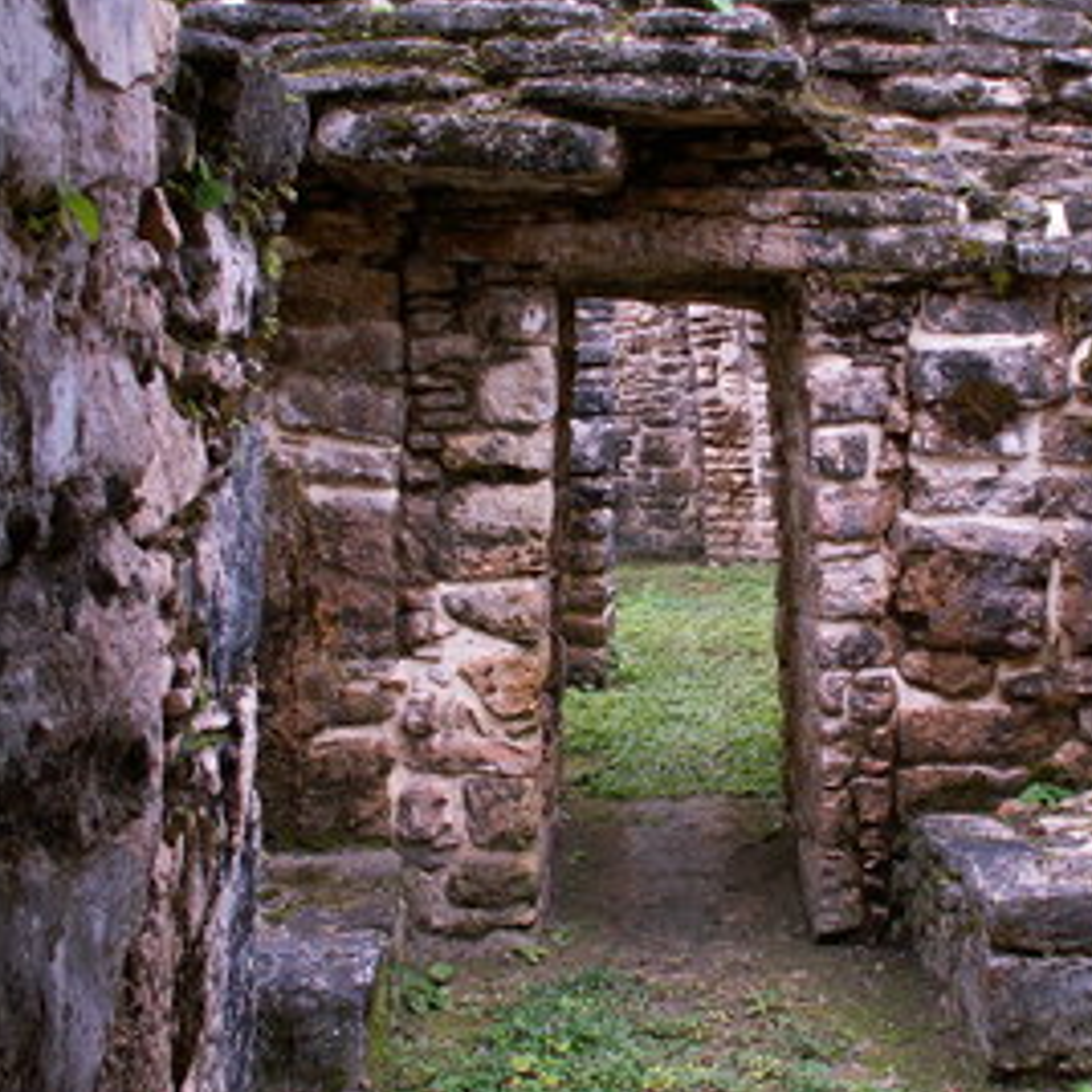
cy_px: 509
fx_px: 1606
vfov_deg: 37.5
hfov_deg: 37.2
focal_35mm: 45
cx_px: 711
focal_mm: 5.86
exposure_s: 1/50
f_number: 2.8
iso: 50
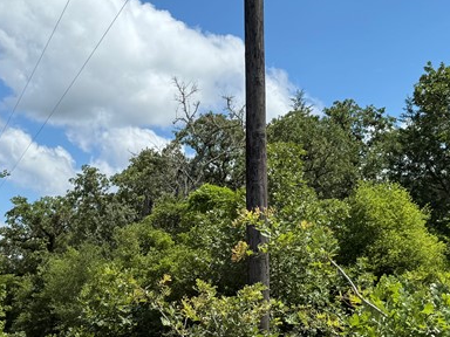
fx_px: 832
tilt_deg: +3.1
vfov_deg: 22.8
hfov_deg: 30.0
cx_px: 138
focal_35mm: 64
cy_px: 236
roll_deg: +1.6
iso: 80
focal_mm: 6.76
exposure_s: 1/4950
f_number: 1.78
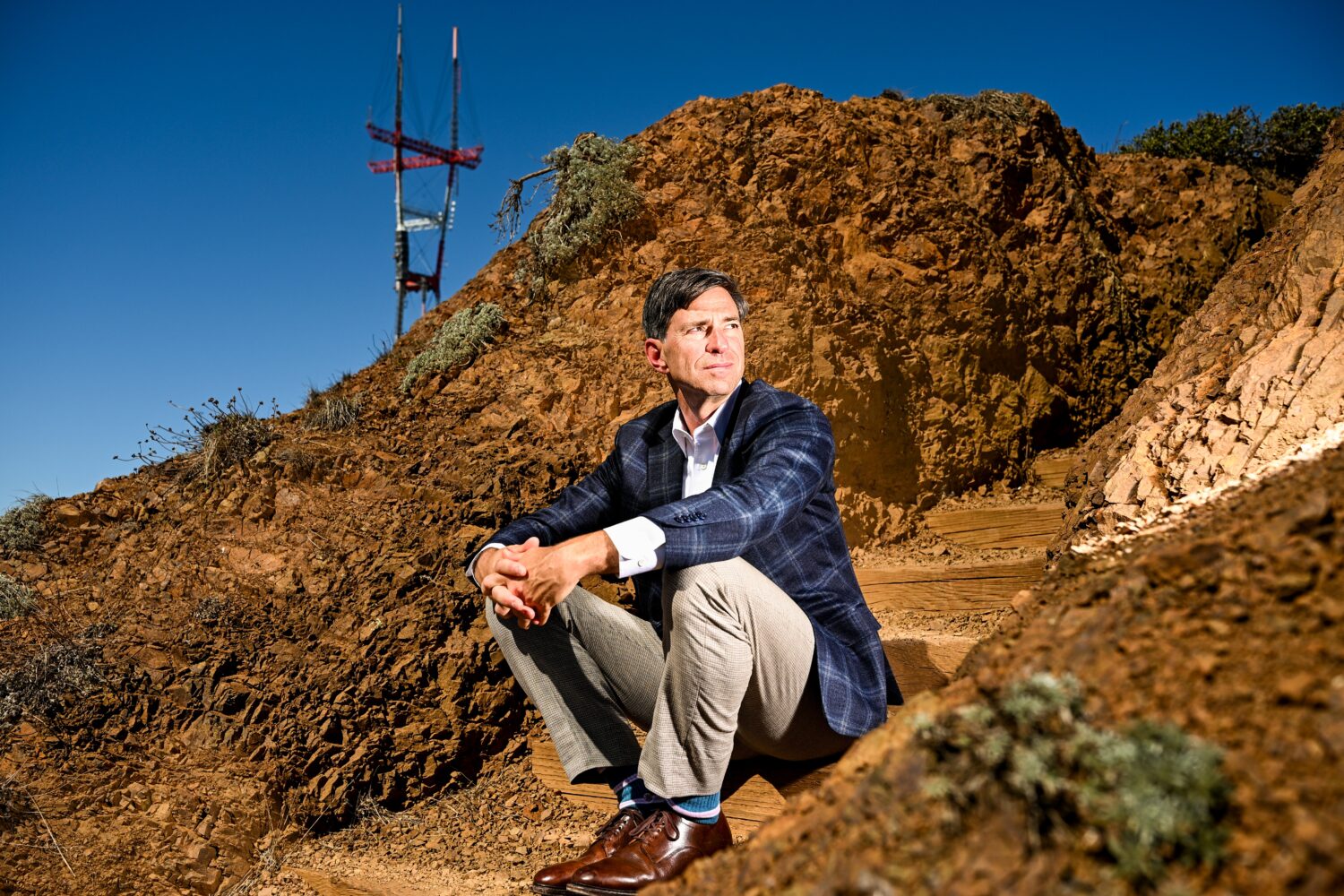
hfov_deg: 60.3
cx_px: 672
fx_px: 1157
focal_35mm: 31
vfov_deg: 42.3
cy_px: 448
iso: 100
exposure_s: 1/1500
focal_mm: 31
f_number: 4.8
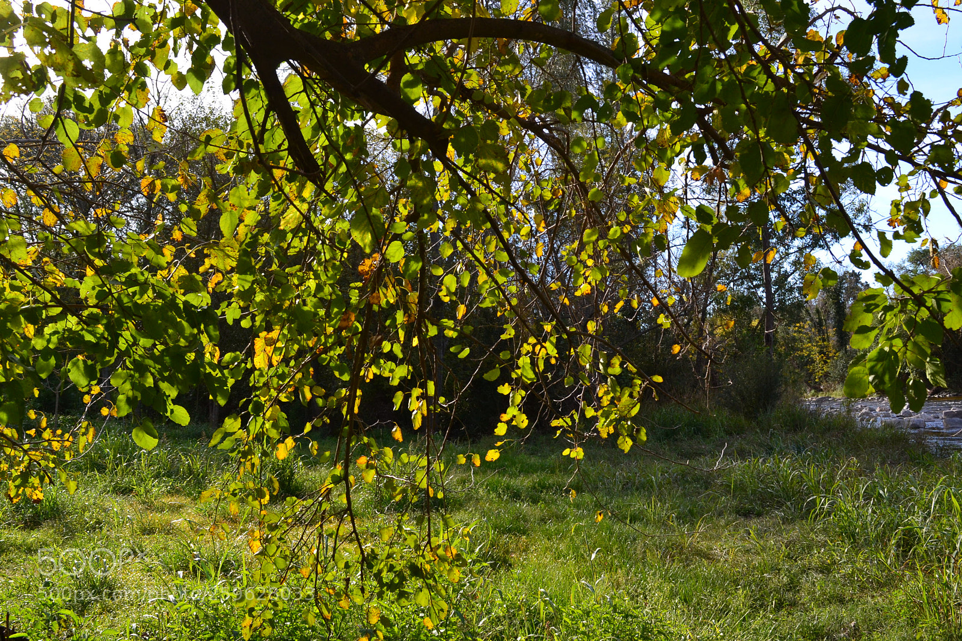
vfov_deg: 36.9
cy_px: 320
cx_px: 481
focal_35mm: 36
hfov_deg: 53.1
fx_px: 962
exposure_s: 1/200
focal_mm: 24
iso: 400
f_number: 10
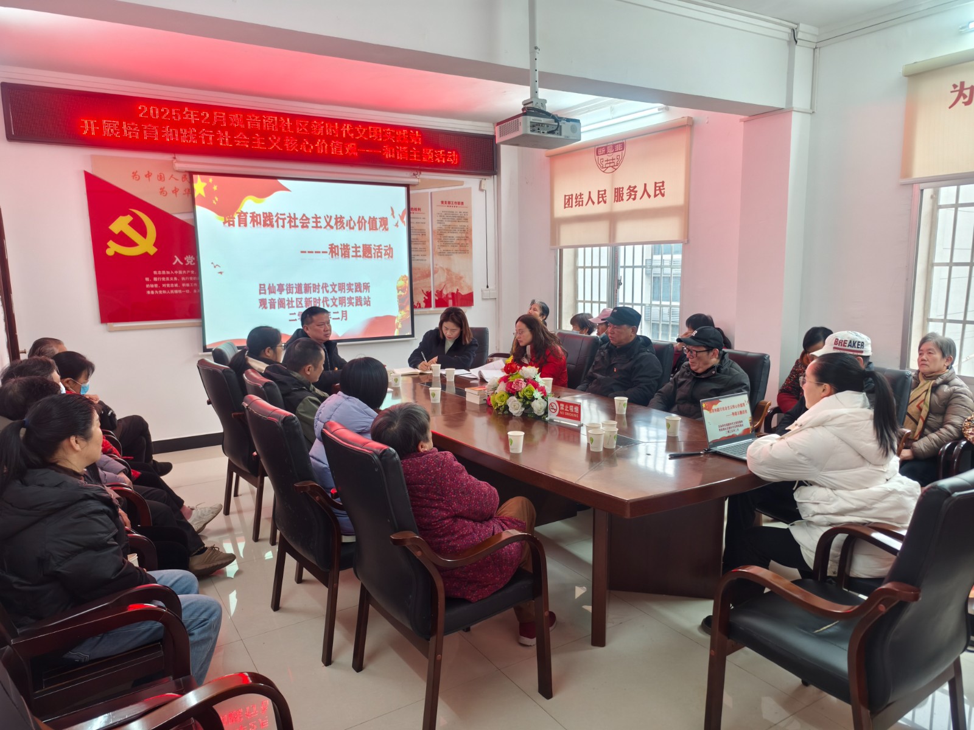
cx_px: 487
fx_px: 647
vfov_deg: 58.9
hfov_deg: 73.9
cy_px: 365
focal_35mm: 23
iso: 398
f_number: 1.57
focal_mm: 5.6
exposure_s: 1/48.4
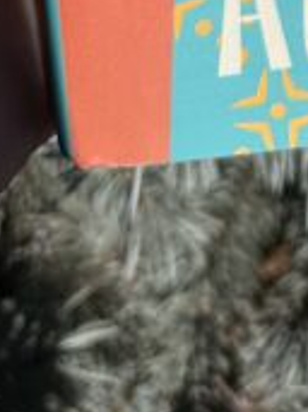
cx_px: 638
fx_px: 1710
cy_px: -713
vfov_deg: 10.7
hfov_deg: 9.5
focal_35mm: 144
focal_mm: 6.86
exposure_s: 1/15625
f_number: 1.78
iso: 80
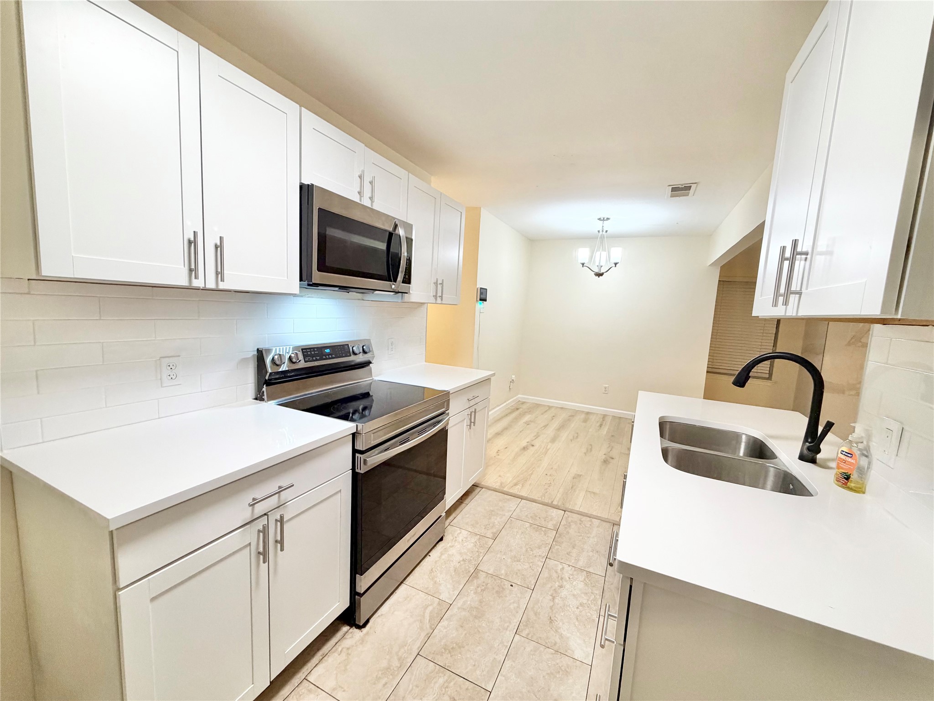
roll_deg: -3.1
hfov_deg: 102.1
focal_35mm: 14
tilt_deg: -6.3
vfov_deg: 85.7
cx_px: 467
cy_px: 350
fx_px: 378
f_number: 2.2
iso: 320
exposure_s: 1/120
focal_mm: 2.22
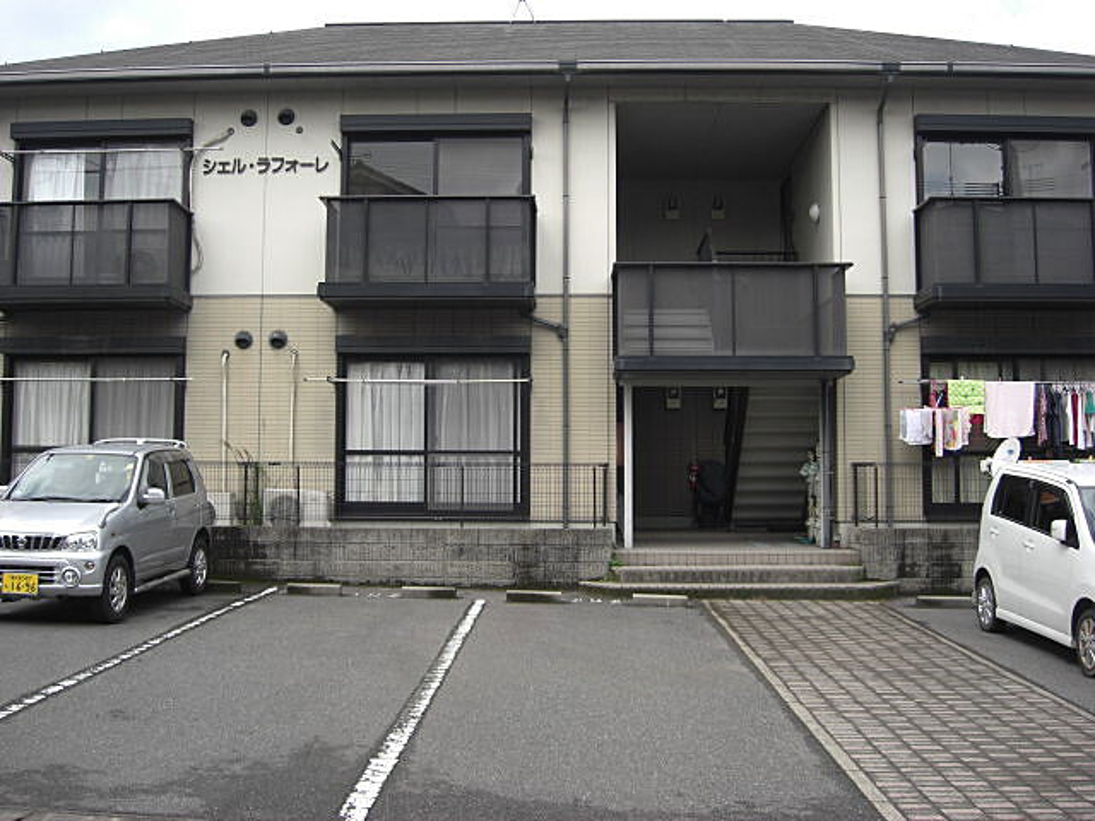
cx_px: 548
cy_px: 410
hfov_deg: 49.0
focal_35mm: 38
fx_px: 1202
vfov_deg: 37.7
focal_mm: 7.9
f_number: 2.8
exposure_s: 1/400
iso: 80
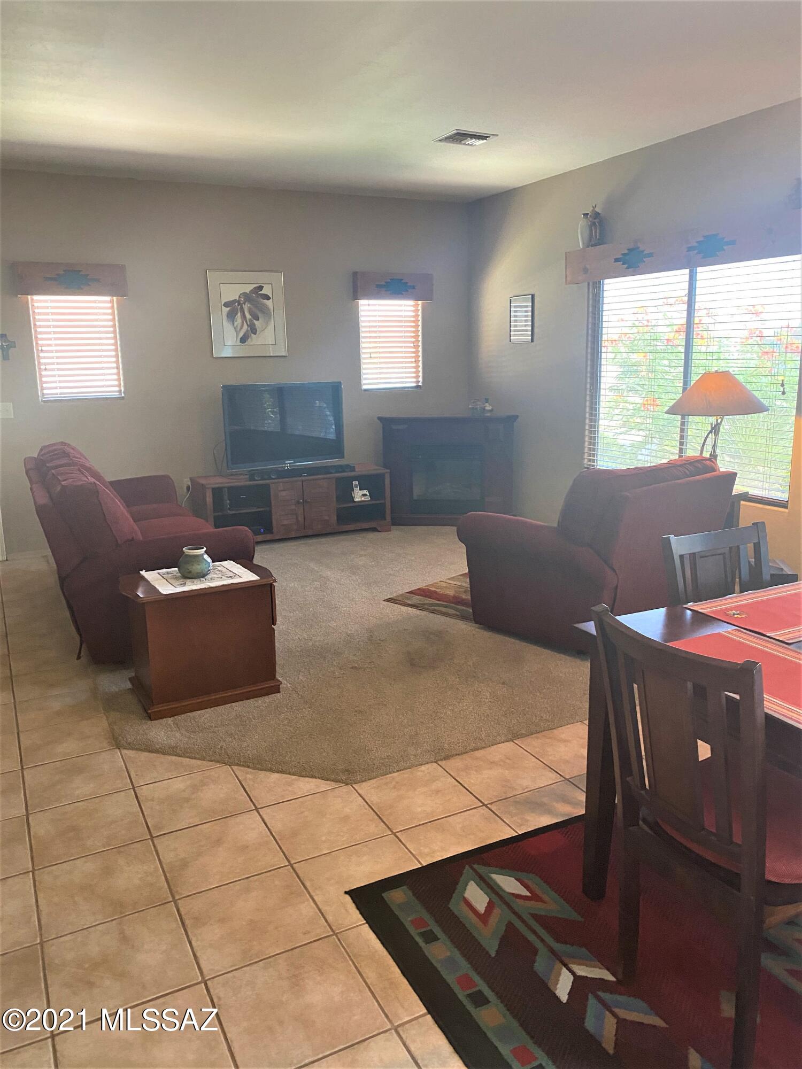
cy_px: 534
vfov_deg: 67.3
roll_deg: +1.0
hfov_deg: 53.1
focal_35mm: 26
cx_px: 401
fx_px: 803
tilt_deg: -11.0
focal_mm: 4.25
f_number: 1.8
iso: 250
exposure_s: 1/60
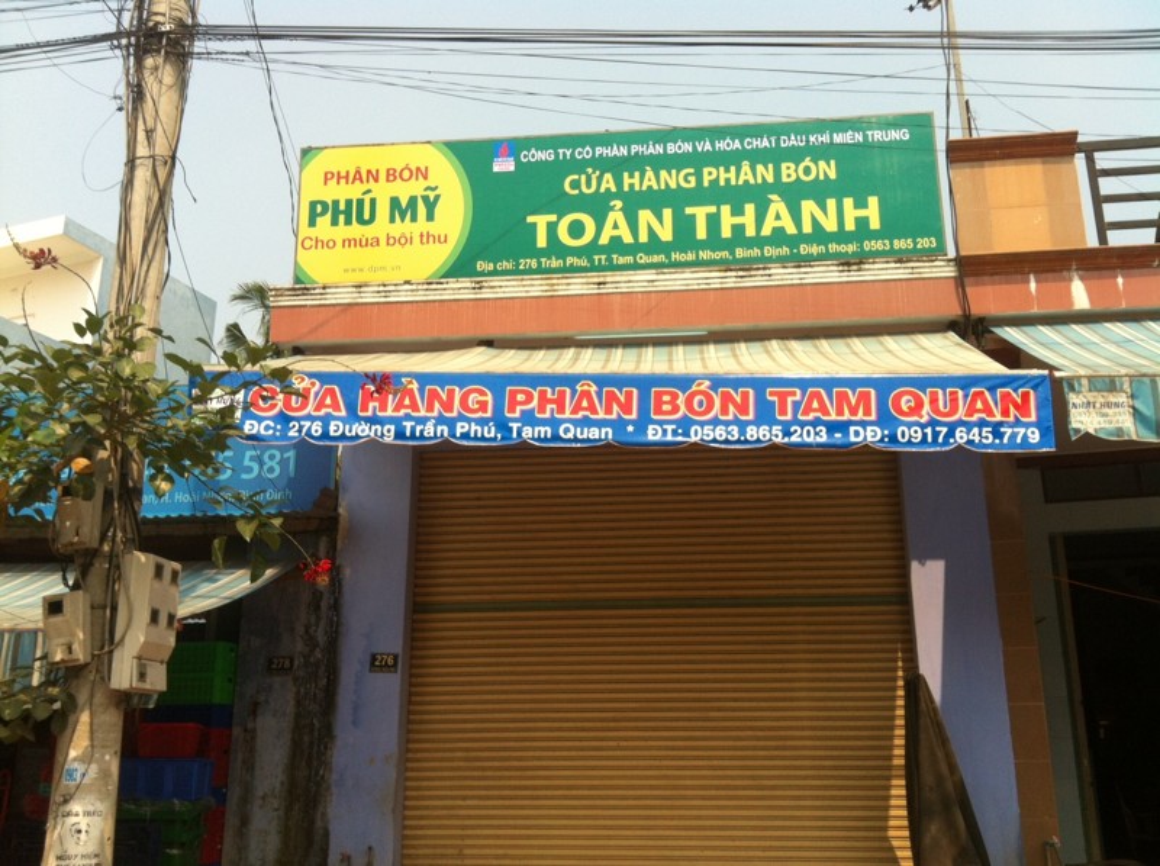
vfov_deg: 40.6
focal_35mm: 35
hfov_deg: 52.7
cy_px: 433
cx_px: 580
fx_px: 1171
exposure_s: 1/1205
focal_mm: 3.85
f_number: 2.8
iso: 80
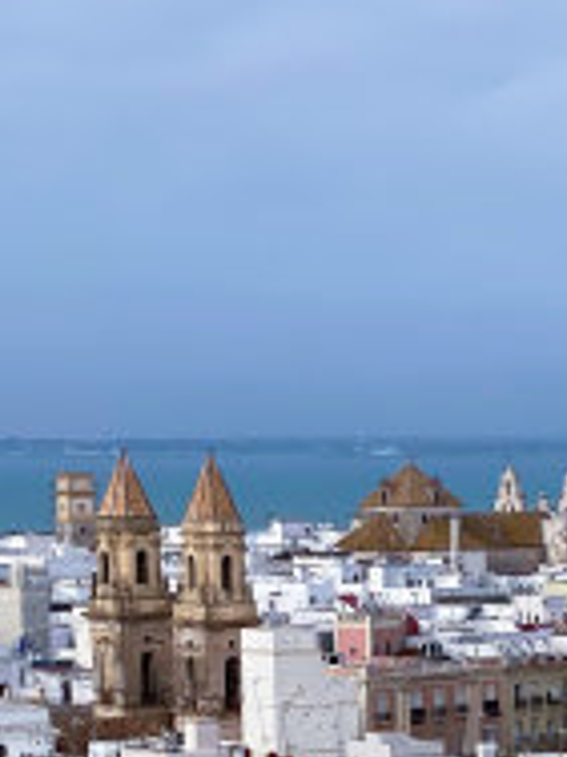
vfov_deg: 11.1
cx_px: 537
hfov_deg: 8.7
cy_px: 1208
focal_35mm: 169
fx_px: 3691
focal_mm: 6
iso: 20
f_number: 2
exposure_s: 1/2500
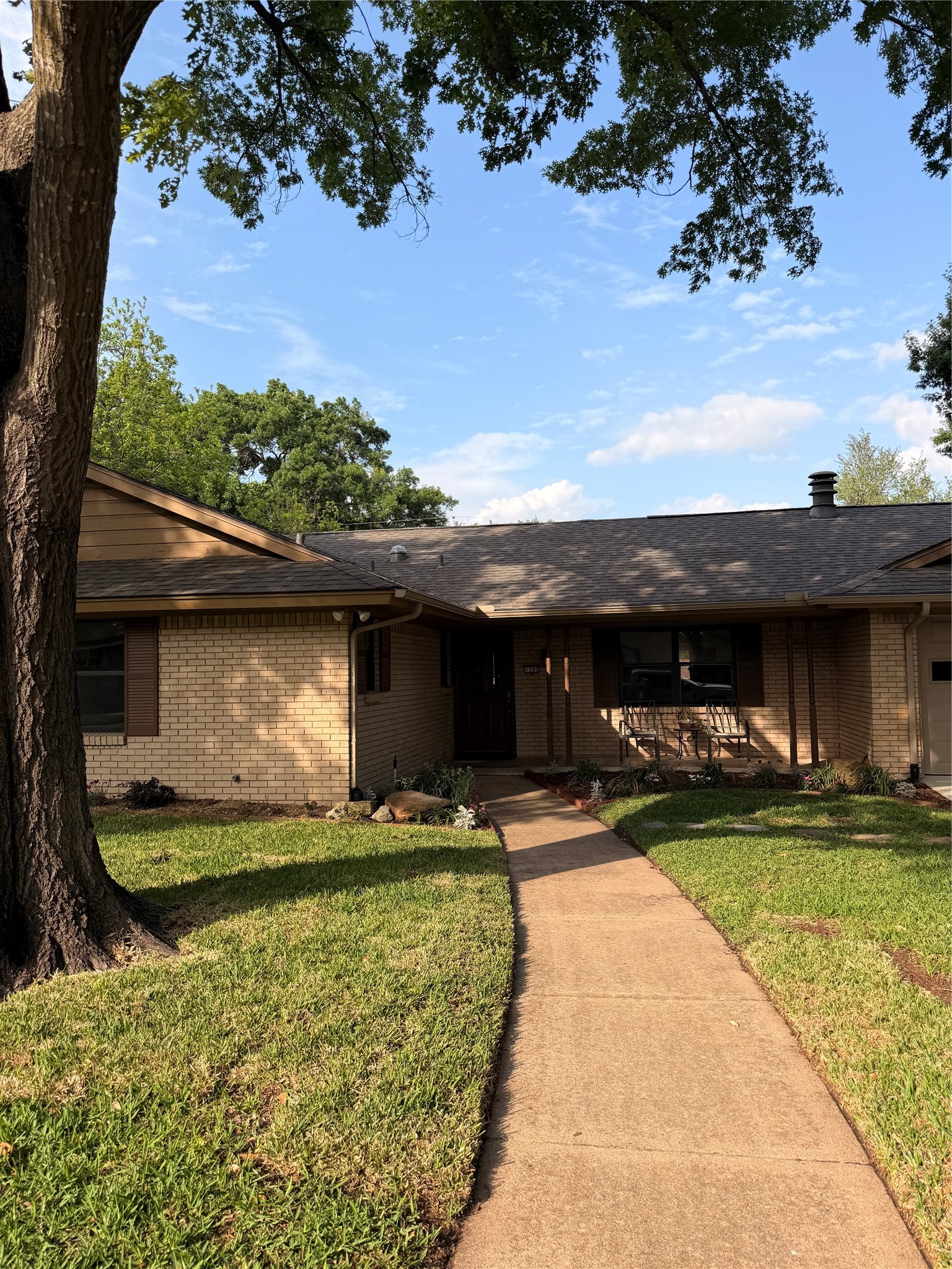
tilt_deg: +1.4
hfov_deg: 56.8
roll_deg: +0.3
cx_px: 476
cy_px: 634
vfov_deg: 71.6
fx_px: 880
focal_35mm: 24
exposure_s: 1/2611
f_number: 1.78
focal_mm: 6.76
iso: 80
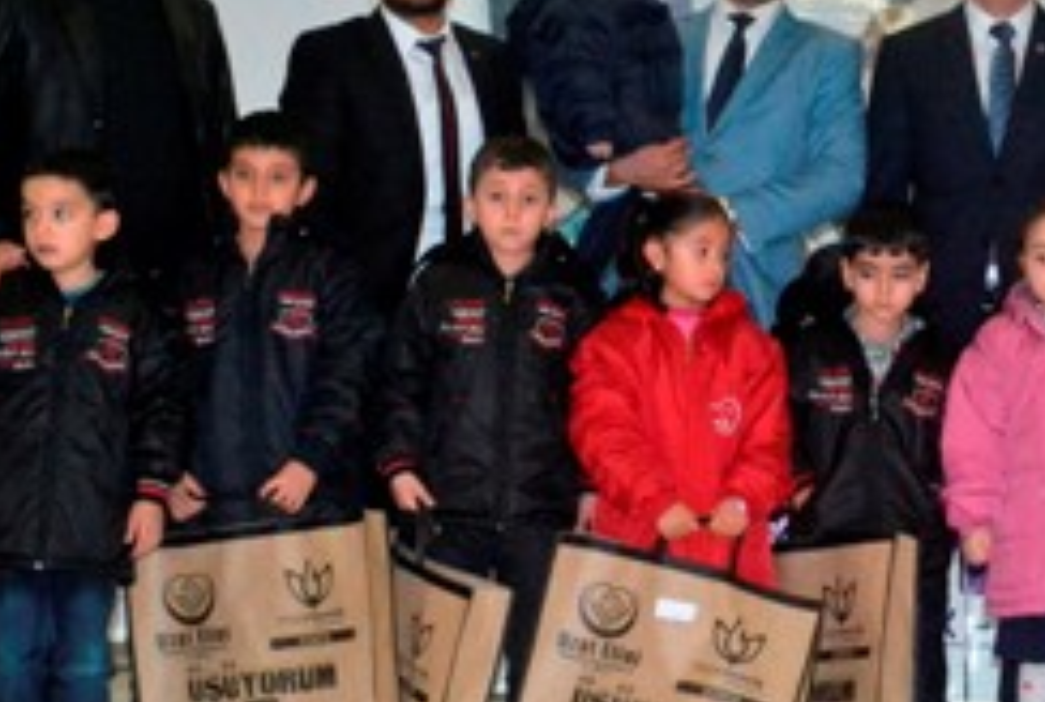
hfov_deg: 30.4
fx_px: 1921
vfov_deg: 20.7
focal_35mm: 66
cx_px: 608
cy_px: 291
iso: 3200
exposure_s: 1/200
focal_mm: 24
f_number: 7.1
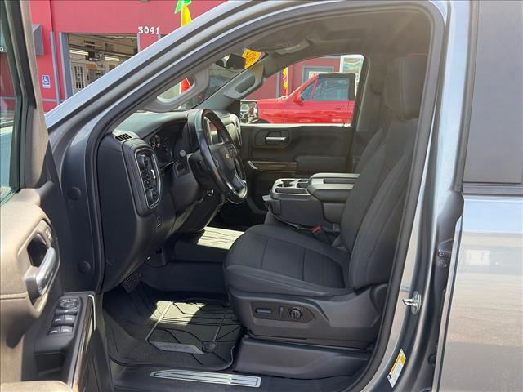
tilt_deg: -15.1
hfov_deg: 67.3
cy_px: 196
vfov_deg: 53.1
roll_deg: -1.7
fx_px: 393
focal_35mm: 26
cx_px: 262
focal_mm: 5.96
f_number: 1.6
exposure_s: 1/276
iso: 50
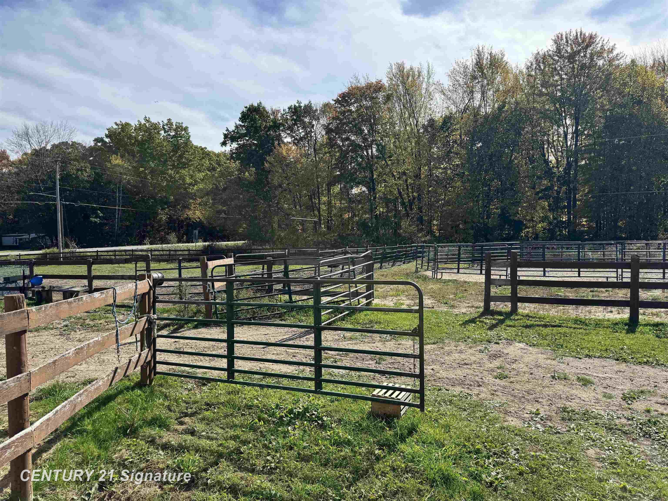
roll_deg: +1.5
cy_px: 250
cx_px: 334
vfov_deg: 56.8
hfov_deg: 71.6
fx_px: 463
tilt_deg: -3.1
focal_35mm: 24
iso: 80
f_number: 1.78
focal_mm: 6.76
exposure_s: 1/4310
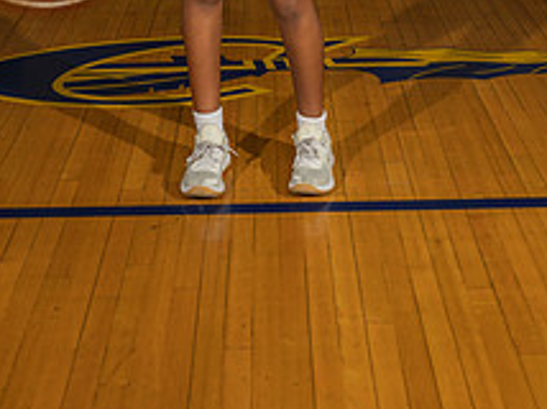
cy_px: -164
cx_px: 294
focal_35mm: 77
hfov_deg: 25.4
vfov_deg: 17.6
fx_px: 1215
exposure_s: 1/200
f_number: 7.1
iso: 160
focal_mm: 38
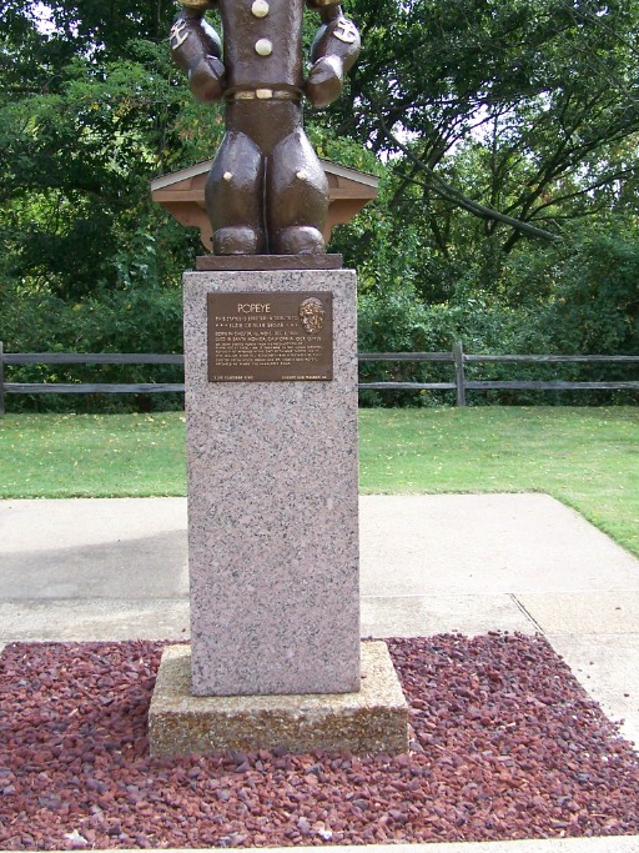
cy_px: 358
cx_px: 316
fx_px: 1403
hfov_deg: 25.7
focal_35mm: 57
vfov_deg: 33.7
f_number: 2.8
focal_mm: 6.3
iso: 64
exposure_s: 1/250
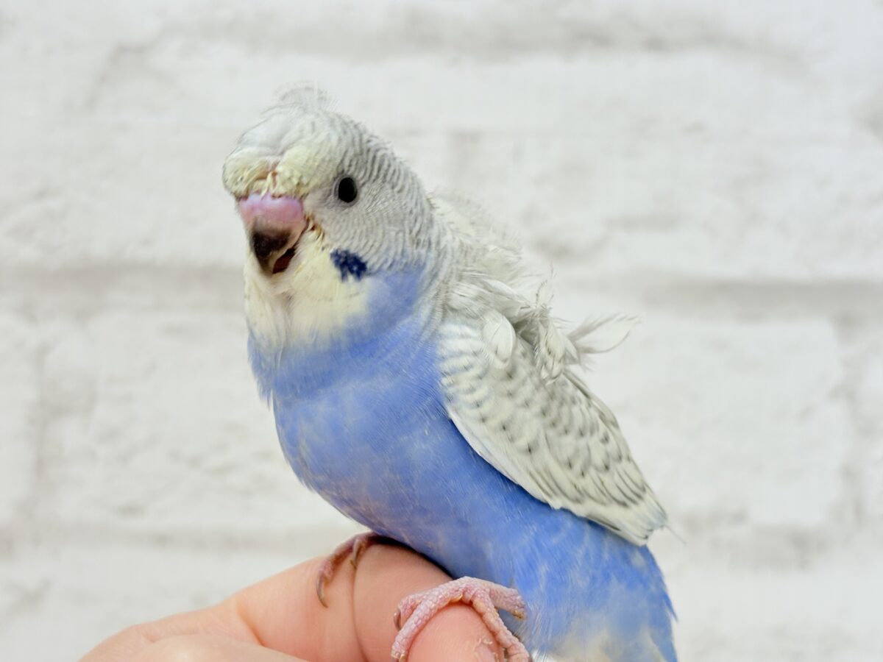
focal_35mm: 52
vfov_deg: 28.0
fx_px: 1326
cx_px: 442
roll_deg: -0.3
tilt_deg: +2.1
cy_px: 331
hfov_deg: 36.8
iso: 80
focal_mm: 5.96
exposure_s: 1/100
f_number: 1.6
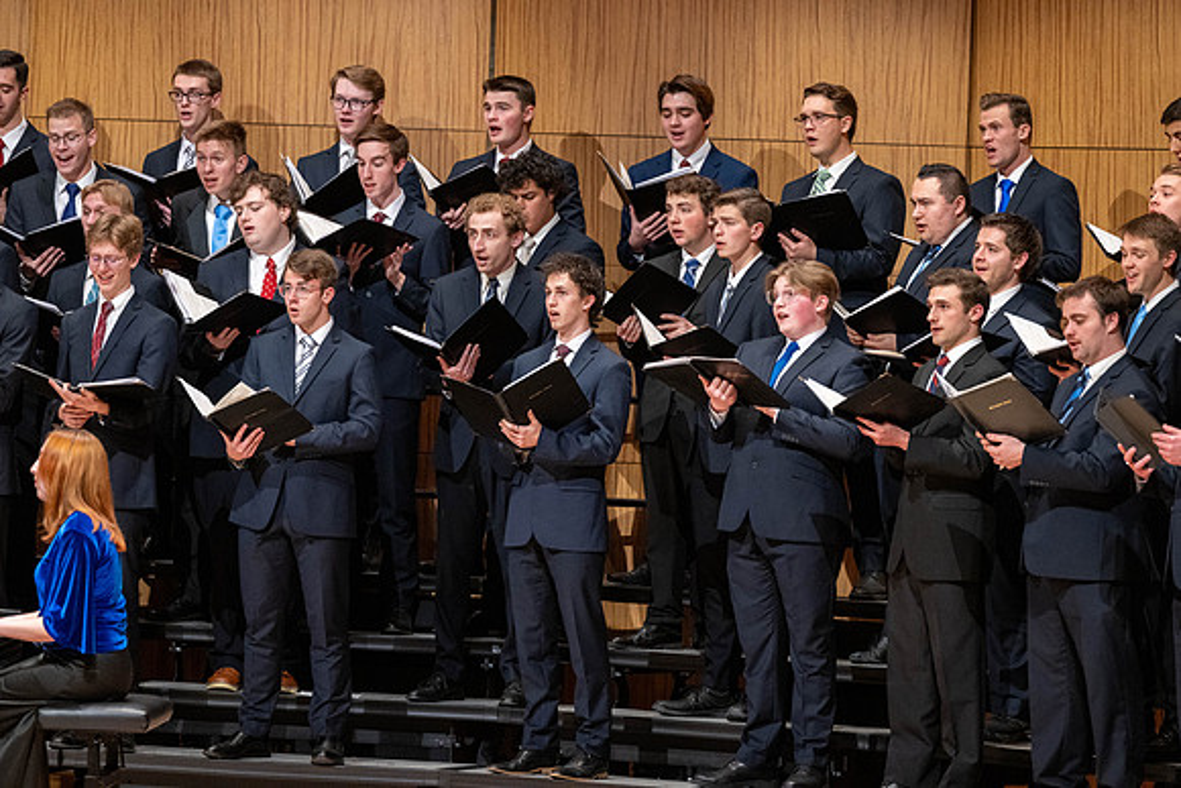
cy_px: 394
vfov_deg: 6.9
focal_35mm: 200
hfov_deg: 10.3
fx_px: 6562
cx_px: 590
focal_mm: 200
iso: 2500
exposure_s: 1/200
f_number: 4
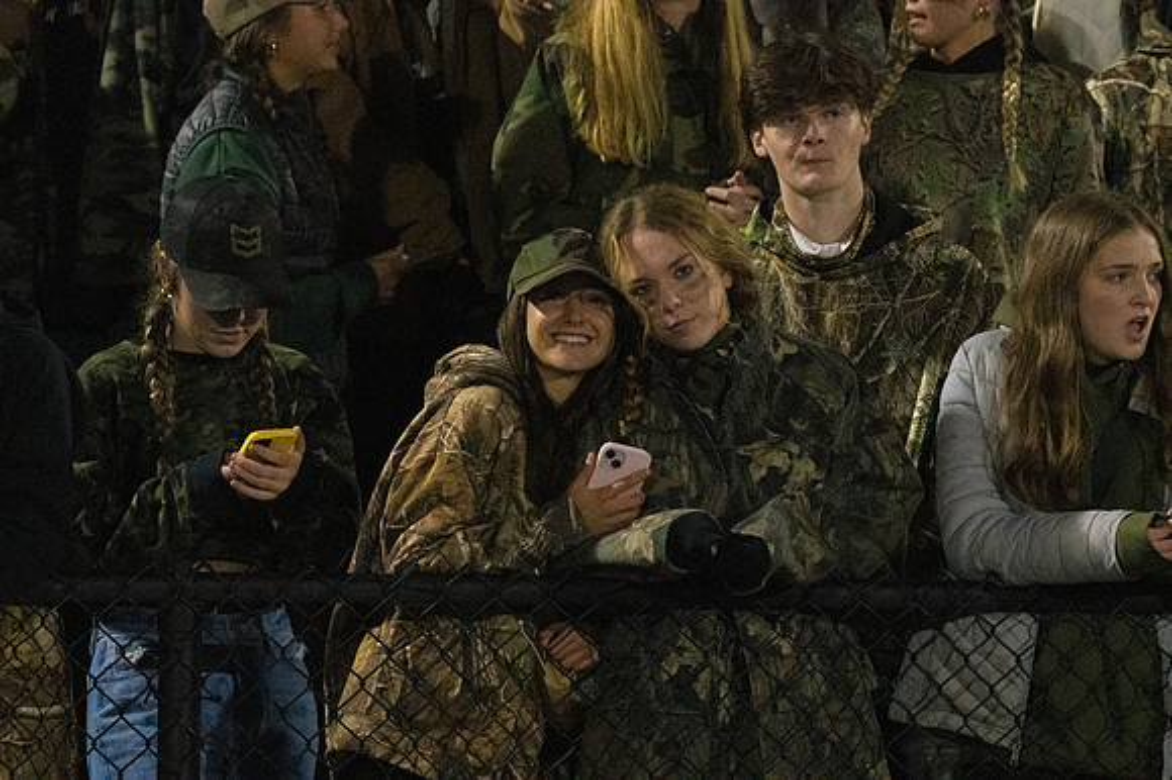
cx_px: 586
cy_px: 390
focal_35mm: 240
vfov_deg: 5.7
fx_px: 7809
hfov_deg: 8.6
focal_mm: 160
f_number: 5
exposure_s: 1/500
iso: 8000
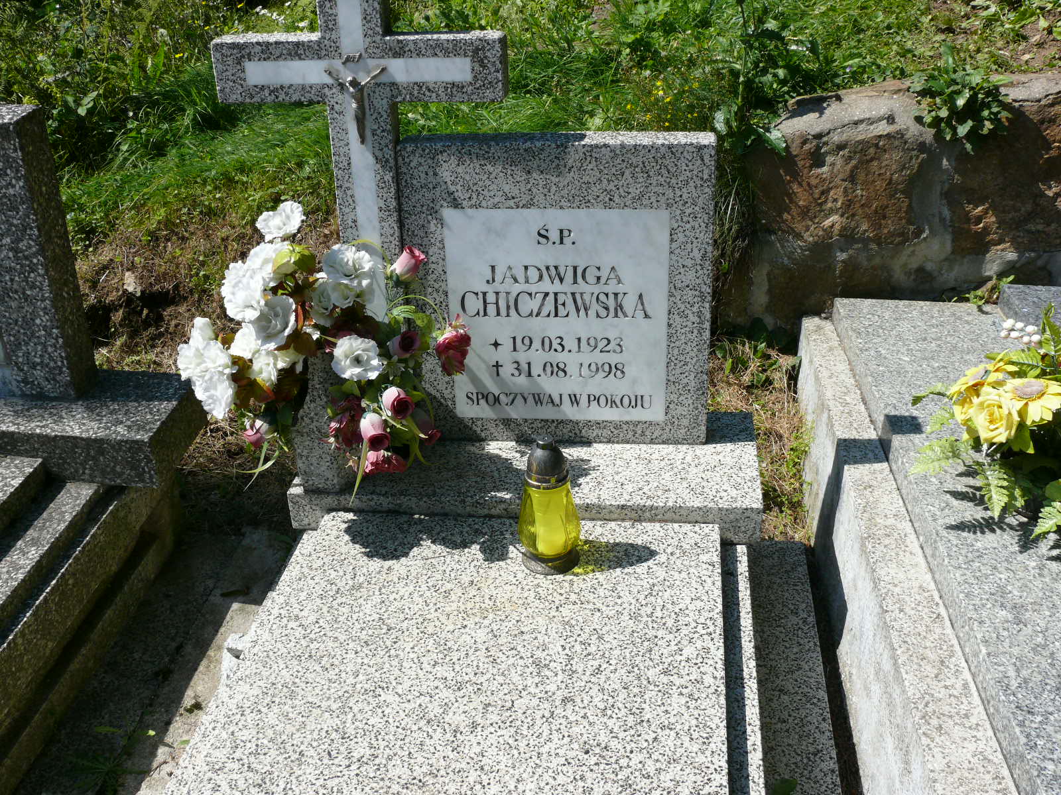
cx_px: 530
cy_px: 398
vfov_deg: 40.7
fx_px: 1073
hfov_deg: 52.6
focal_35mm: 35
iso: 100
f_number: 5.6
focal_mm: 7.4
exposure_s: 1/500
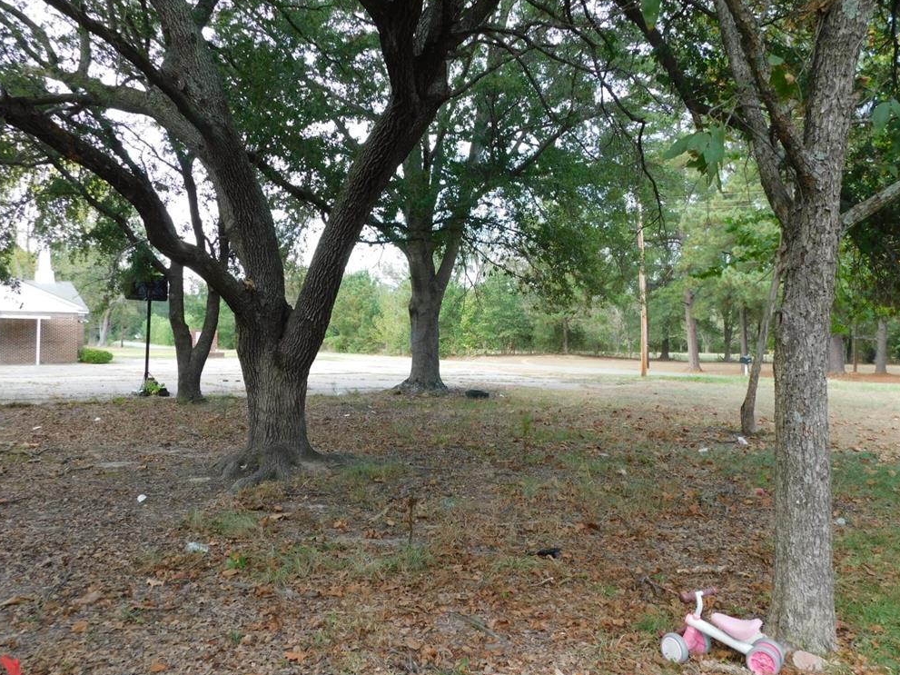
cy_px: 339
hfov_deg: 58.4
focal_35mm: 31
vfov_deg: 45.4
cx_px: 456
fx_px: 806
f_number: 3.2
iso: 125
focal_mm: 5.3
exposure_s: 1/100
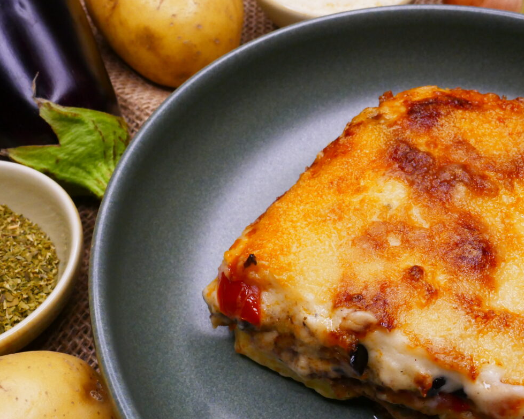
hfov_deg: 40.2
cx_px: 303
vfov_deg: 32.7
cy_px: 209
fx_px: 713
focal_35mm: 46
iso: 1600
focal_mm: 14.6
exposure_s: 1/50
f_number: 8
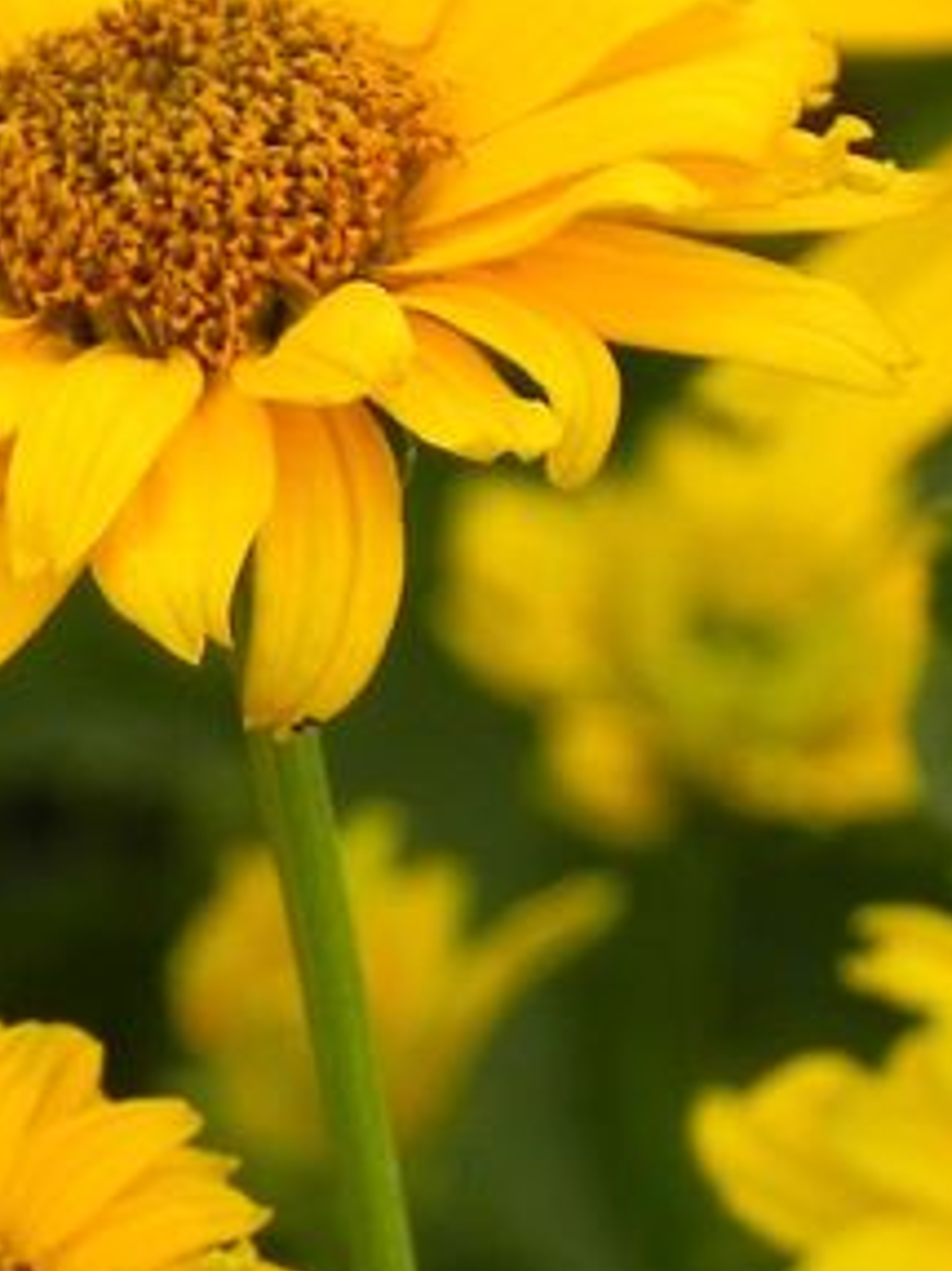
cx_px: 120
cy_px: 523
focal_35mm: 688
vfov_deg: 2.9
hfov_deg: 2.2
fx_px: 25247
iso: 160
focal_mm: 44
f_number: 5
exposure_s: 1/320
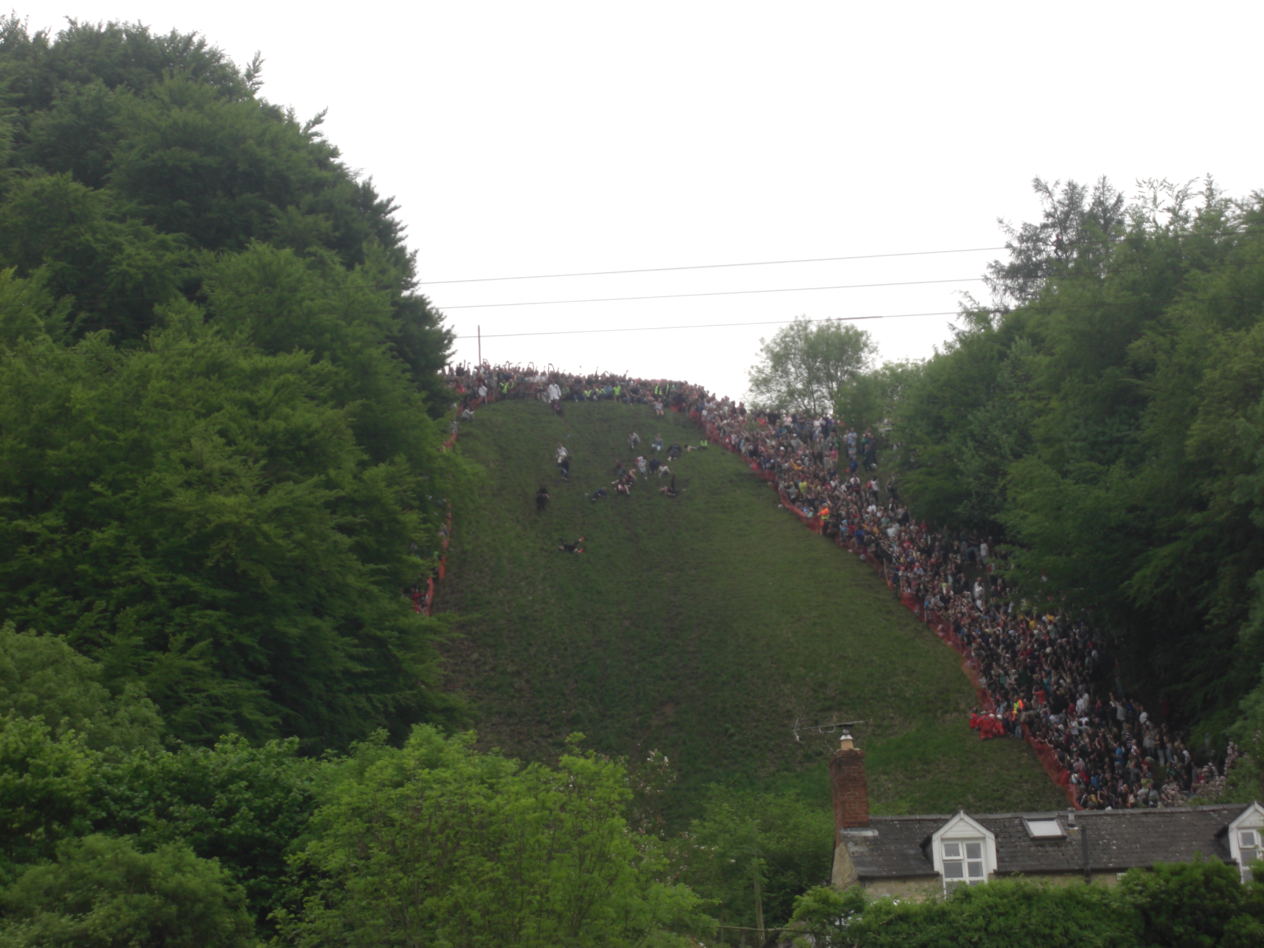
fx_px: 4163
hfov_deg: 17.3
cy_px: 474
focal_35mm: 114
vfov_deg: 13.0
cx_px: 632
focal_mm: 23.7
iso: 80
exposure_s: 1/200
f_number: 5.1
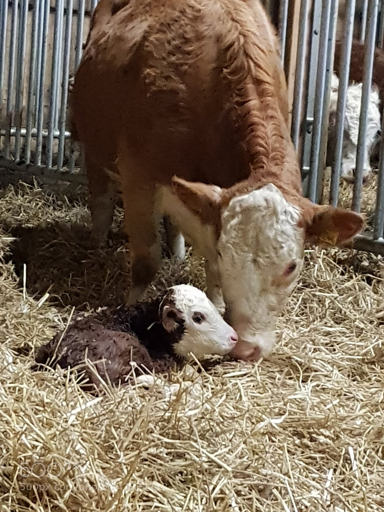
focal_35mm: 26
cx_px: 192
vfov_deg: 67.3
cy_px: 256
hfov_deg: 53.1
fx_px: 385
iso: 800
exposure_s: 1/33
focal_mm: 4.2
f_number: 1.7
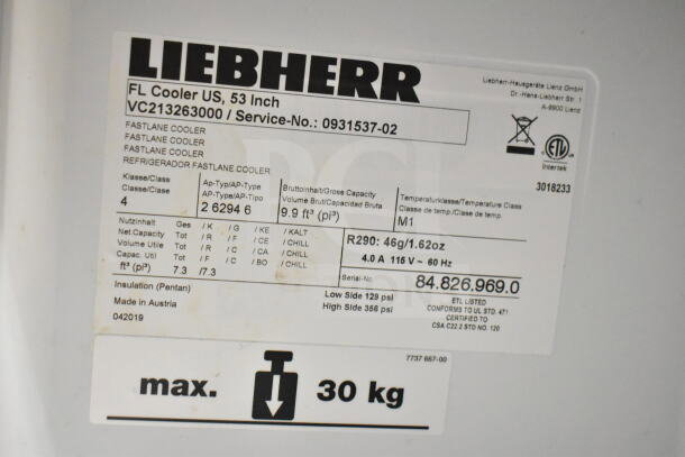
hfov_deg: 37.8
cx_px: 342
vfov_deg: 25.8
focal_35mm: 52
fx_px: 999
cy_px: 228
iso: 11400
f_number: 4.5
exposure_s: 1/60
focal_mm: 35
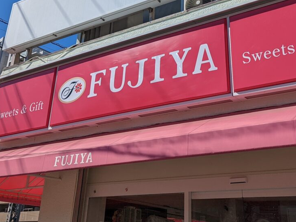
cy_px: 49
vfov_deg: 33.5
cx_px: 172
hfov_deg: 44.6
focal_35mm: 42
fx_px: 359
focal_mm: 6.81
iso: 48
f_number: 1.85
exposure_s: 1/7519
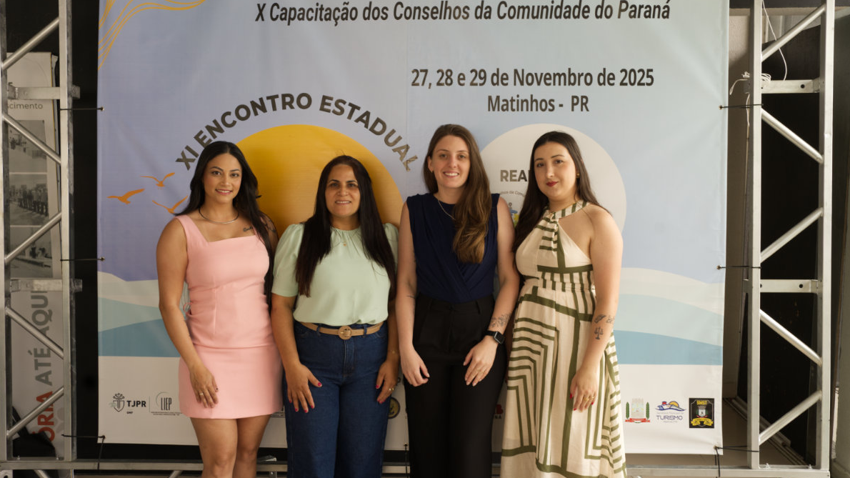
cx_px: 426
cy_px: 242
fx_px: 834
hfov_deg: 54.0
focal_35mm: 37
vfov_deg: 32.0
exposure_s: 1/100
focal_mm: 35
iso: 500
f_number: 6.3
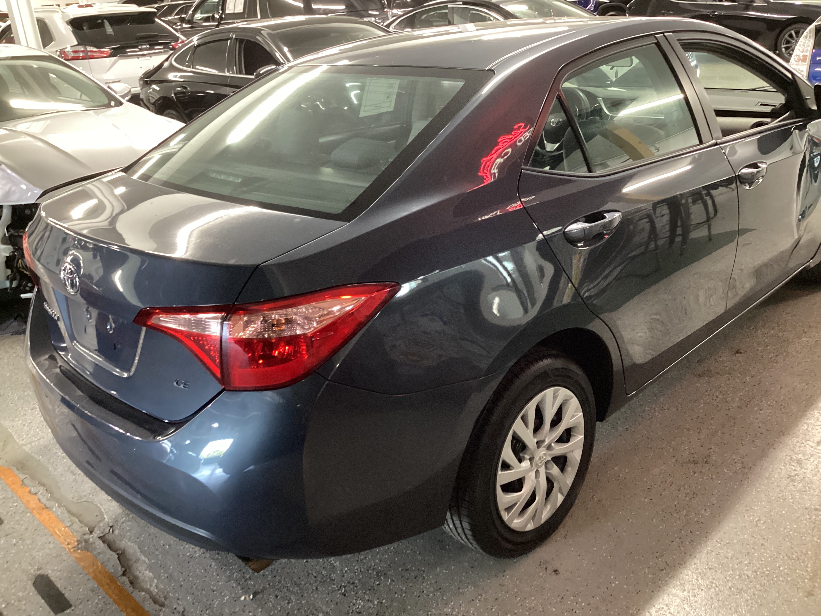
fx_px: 735
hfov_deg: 58.4
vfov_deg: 45.4
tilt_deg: -24.2
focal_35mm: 31
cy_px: 308
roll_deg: +3.6
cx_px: 410
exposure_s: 1/30
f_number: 2.4
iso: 400
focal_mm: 3.3
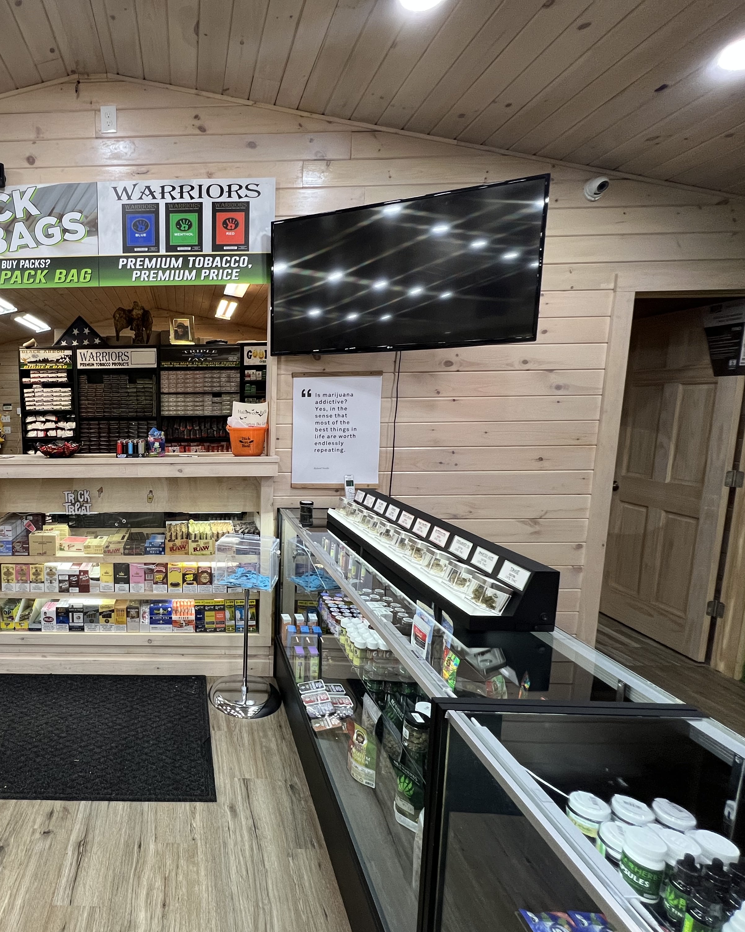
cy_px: 468
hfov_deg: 70.4
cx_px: 164
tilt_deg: -6.2
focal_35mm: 17
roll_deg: +1.3
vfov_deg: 89.6
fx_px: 469
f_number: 1.8
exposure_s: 1/120
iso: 200
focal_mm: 1.57
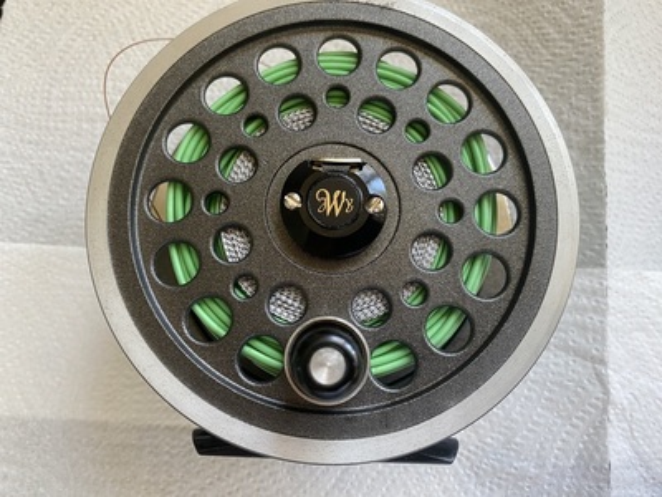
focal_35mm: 25
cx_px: 331
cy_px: 248
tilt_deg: -80.2
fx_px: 478
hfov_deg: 69.4
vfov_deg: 54.9
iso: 125
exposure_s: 1/69
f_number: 1.8
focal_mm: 4.25
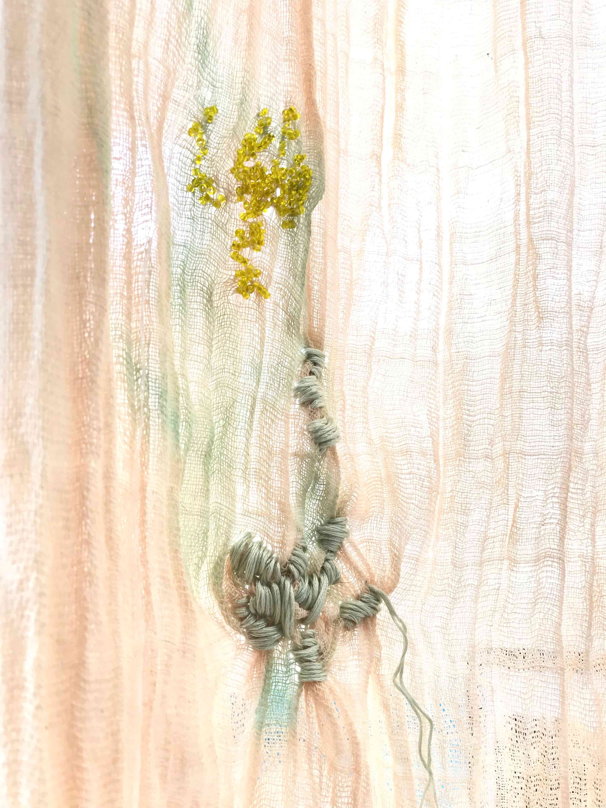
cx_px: 303
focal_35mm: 28
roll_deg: -0.4
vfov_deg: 63.4
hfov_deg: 49.7
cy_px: 404
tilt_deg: +0.7
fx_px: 654
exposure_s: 1/60
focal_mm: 3.99
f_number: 1.8
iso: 25
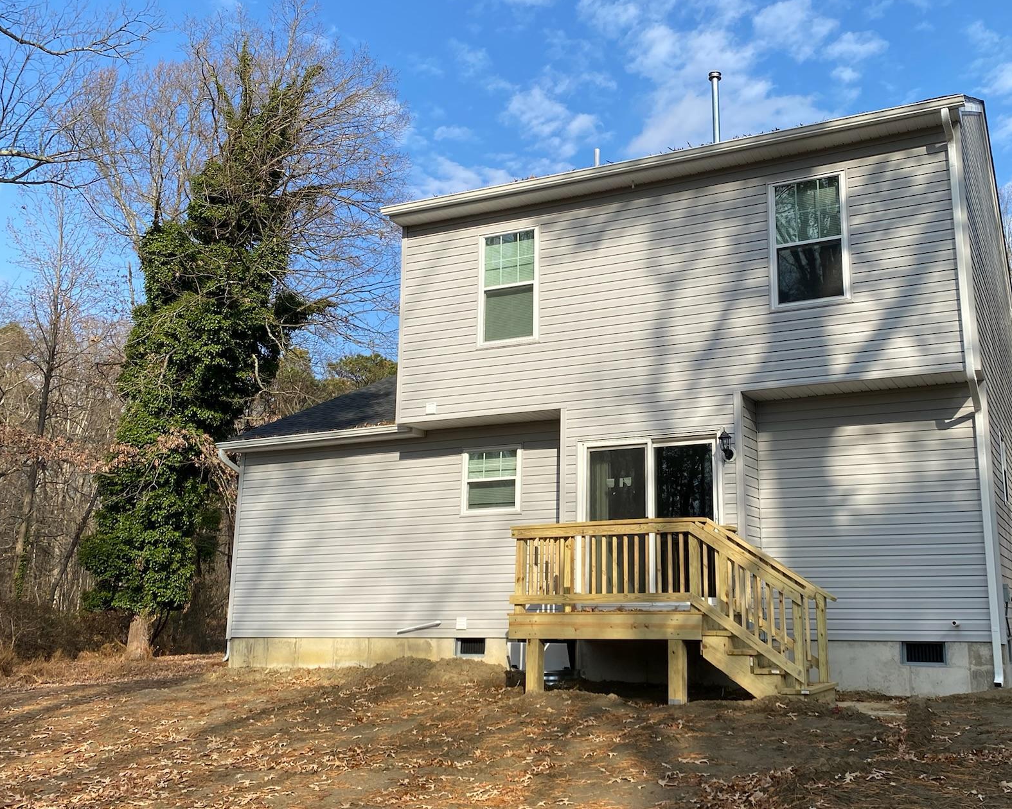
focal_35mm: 33
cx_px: 633
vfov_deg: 44.5
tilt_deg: +12.8
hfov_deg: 53.6
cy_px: 388
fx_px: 988
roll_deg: +0.5
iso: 32
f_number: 1.8
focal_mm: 4.25
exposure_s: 1/2358
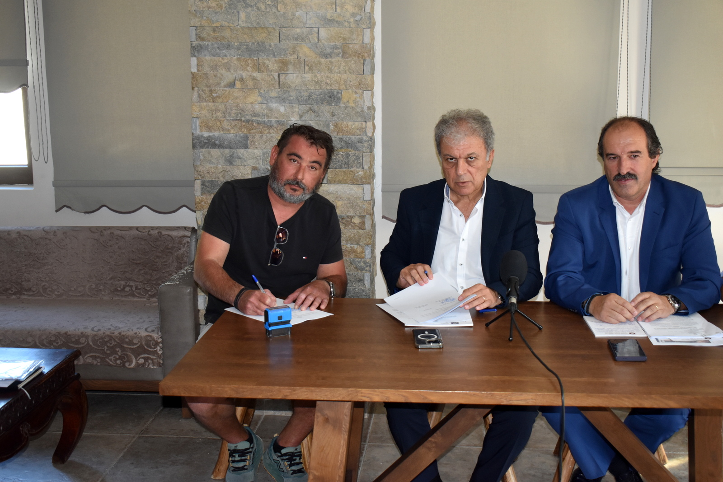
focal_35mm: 45
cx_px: 362
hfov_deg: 43.6
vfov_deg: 29.9
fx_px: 904
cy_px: 241
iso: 800
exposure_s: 1/60
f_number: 4.2
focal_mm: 30
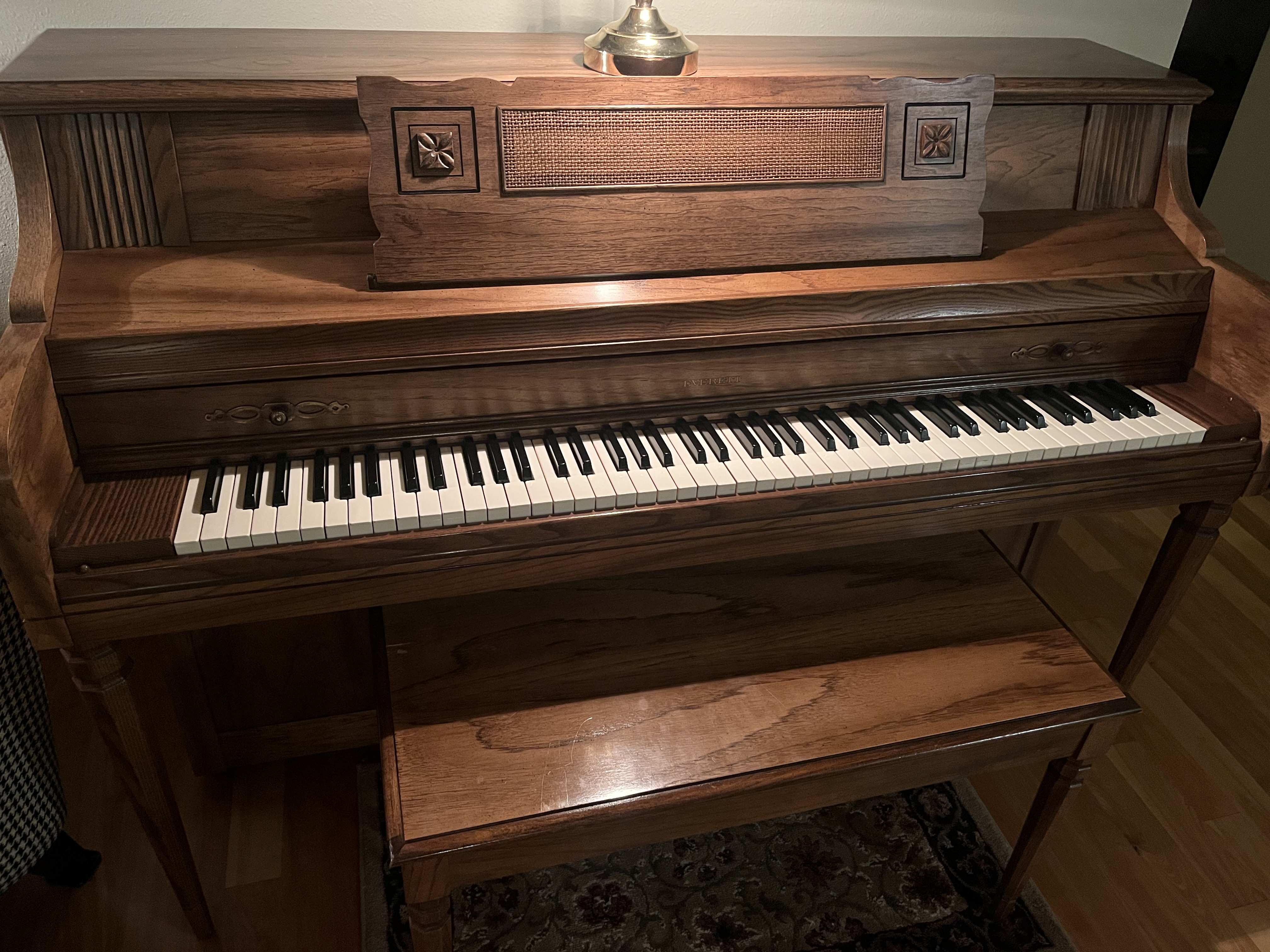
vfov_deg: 53.1
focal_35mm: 26
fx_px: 954
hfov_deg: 67.3
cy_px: 476
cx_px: 635
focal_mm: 5.1
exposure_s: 1/30
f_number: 1.6
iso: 500
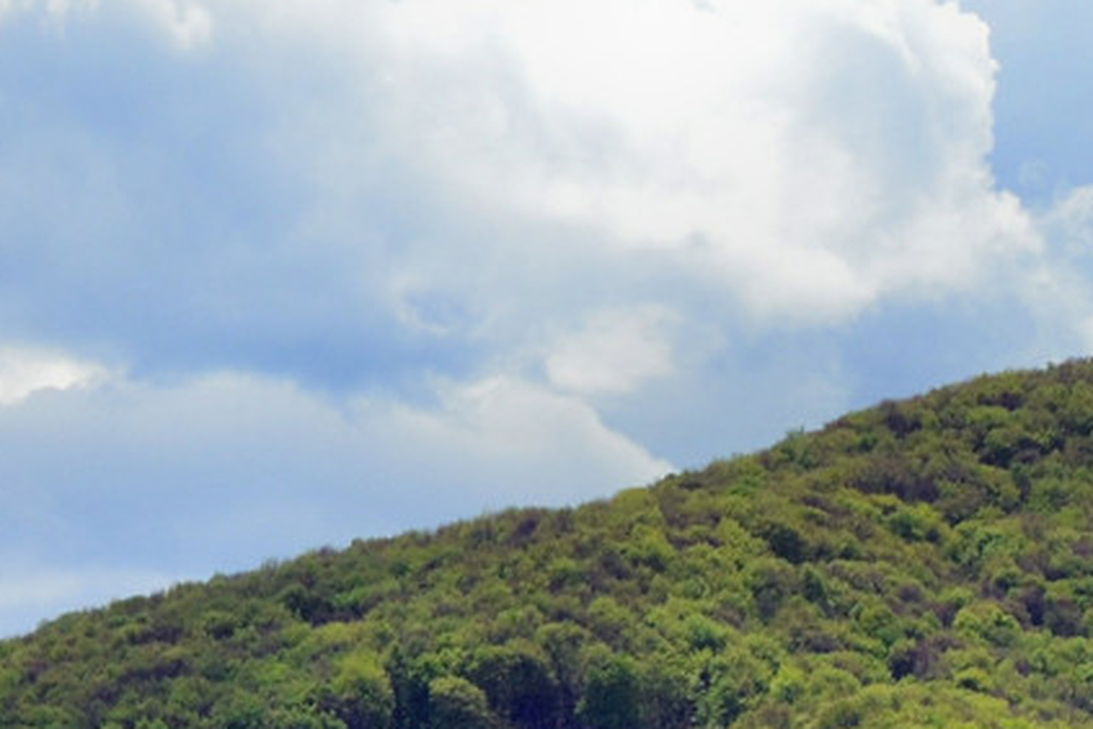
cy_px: 633
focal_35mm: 457
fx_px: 13874
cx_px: 1247
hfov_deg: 4.5
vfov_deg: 3.0
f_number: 10
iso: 200
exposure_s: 1/320
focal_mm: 70
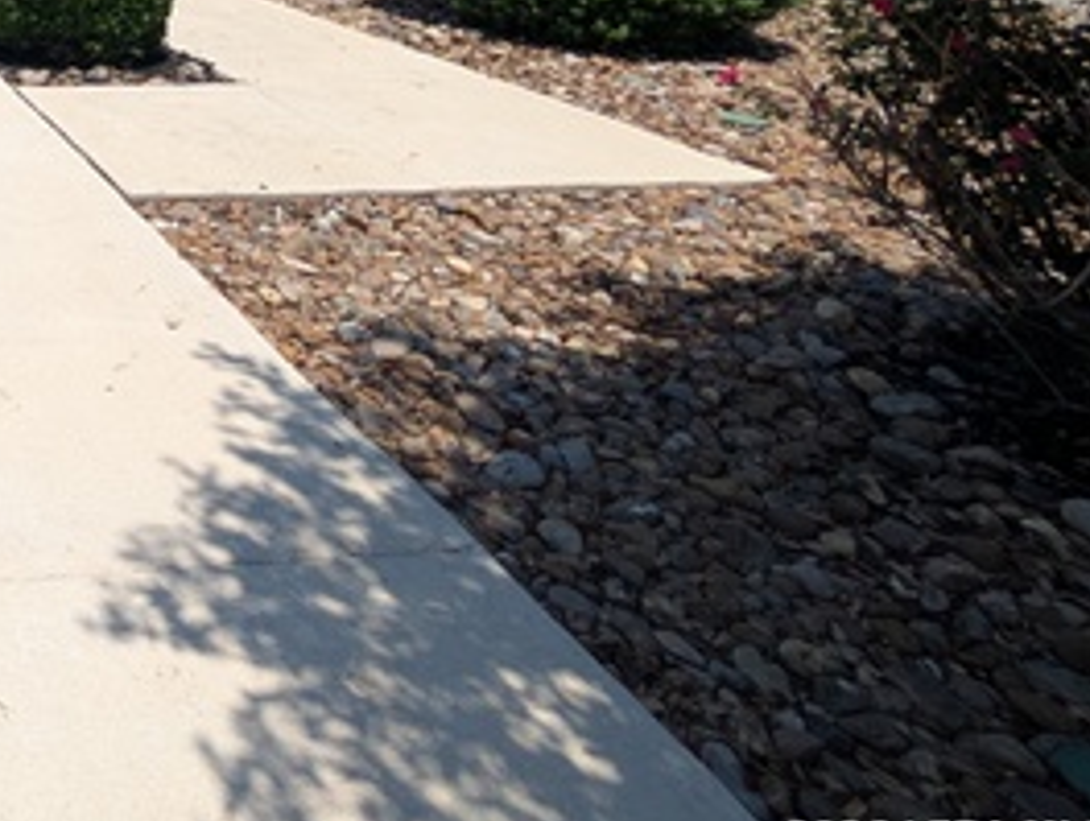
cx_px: -202
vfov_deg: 38.0
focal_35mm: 29
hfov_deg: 42.2
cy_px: -132
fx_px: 915
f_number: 1.7
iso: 60
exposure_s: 1/4505
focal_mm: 2.02
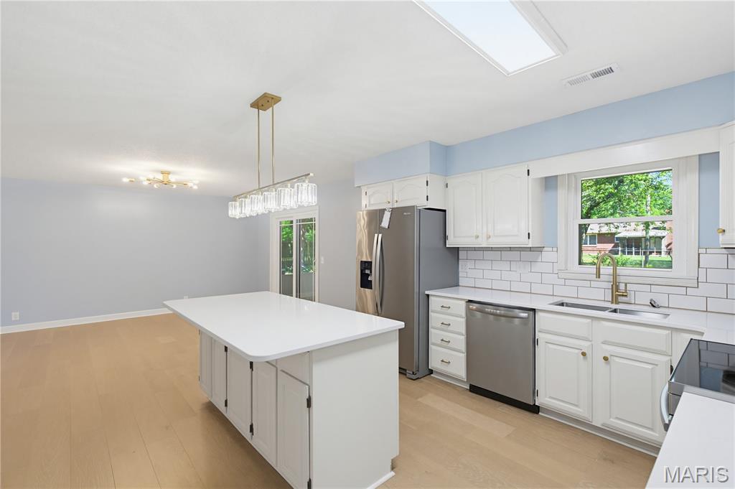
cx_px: 368
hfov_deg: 96.8
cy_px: 244
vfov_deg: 73.7
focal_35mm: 16
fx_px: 326
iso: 200
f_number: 6.3
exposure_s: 1/5
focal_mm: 16
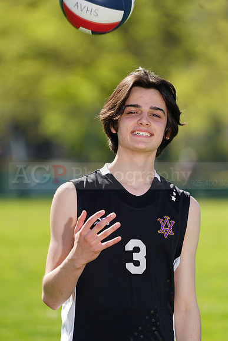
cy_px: 170
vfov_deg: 5.2
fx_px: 3797
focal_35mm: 400
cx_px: 114
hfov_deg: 3.4
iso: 64
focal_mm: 400
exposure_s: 1/200
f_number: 6.3
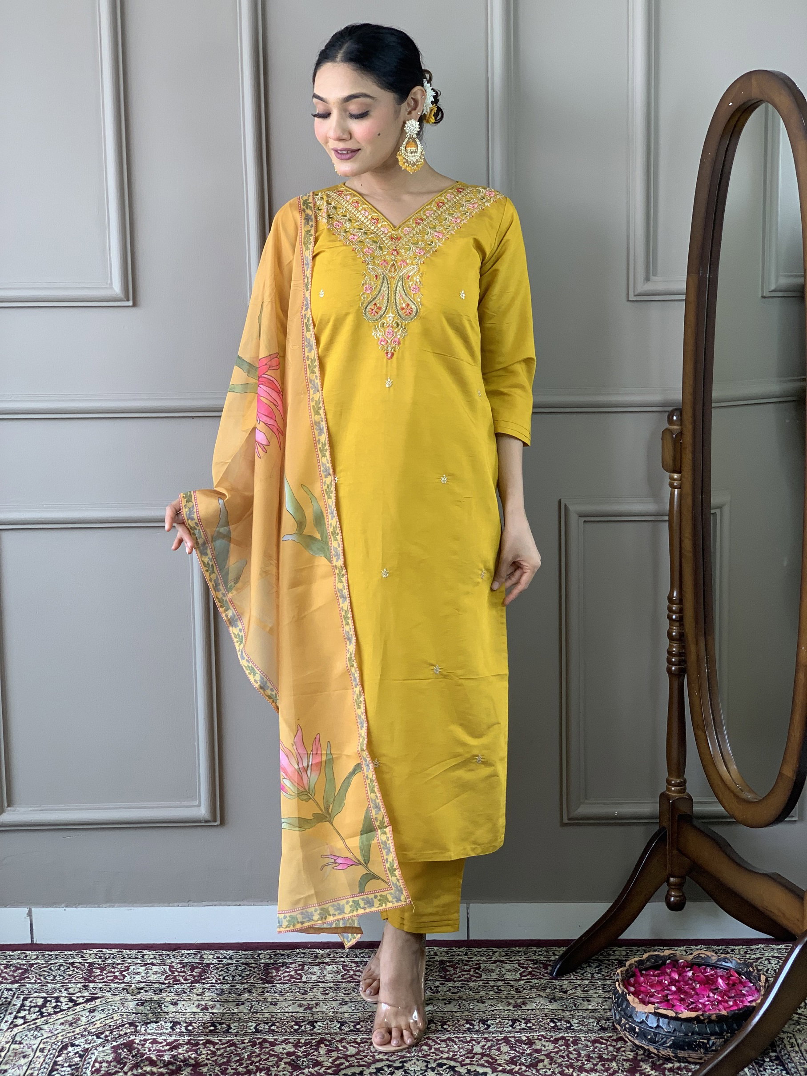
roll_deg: +1.9
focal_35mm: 52
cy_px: 538
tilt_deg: -7.4
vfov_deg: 36.8
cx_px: 404
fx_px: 1616
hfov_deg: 28.0
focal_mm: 6
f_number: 2.4
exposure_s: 1/100
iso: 64
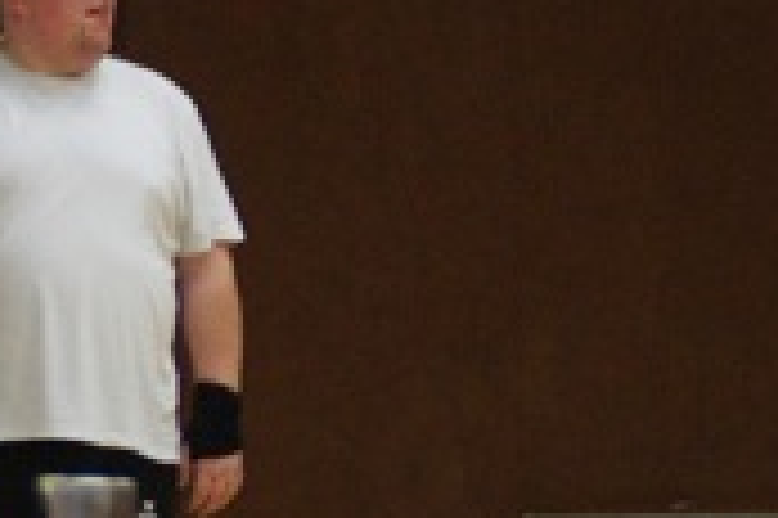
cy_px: 982
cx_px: 1794
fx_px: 11212
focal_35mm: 519
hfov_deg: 3.9
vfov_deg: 2.6
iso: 1600
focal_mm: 75
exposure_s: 1/50
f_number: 5.6
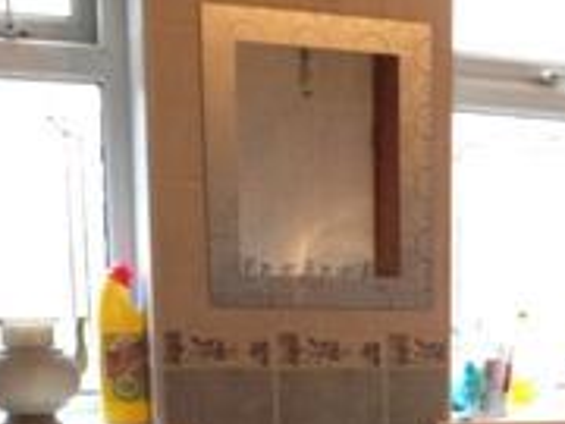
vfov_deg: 16.2
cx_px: 615
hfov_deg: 21.4
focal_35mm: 87
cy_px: 518
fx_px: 1420
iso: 80
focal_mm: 4.28
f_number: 2.4
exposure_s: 1/20
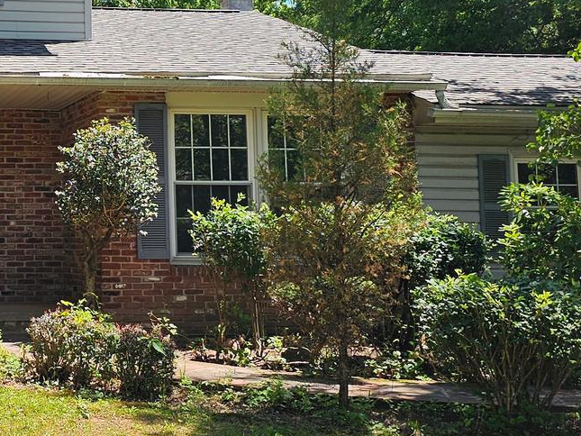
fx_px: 1225
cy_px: 123
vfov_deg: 20.1
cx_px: 33
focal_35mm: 73
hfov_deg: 25.6
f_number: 1.7
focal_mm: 6.3
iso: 10
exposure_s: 1/444
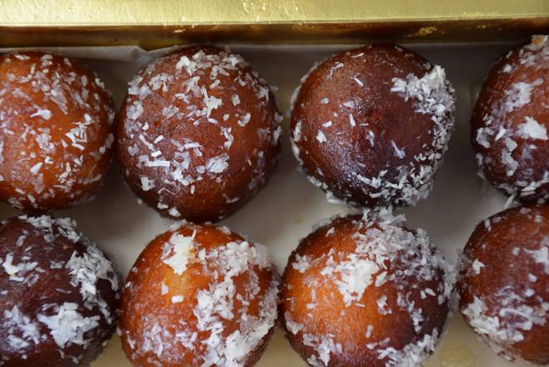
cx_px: 274
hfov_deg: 18.2
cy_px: 184
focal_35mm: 112
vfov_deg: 12.2
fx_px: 1717
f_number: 5
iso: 1400
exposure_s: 1/60
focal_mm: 75
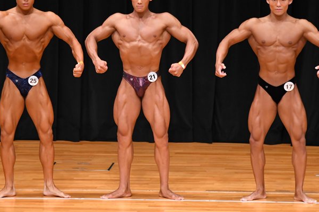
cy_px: 89
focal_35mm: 348
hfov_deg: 5.9
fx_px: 3082
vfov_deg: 3.9
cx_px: 126
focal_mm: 180
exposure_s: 1/400
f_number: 5.6
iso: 4000
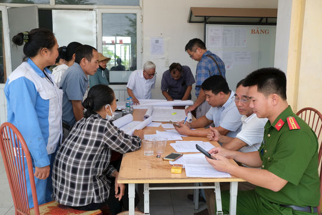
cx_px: 161
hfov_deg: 54.4
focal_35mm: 35
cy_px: 108
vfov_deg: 37.9
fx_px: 313
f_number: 4
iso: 160
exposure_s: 1/180
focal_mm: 23
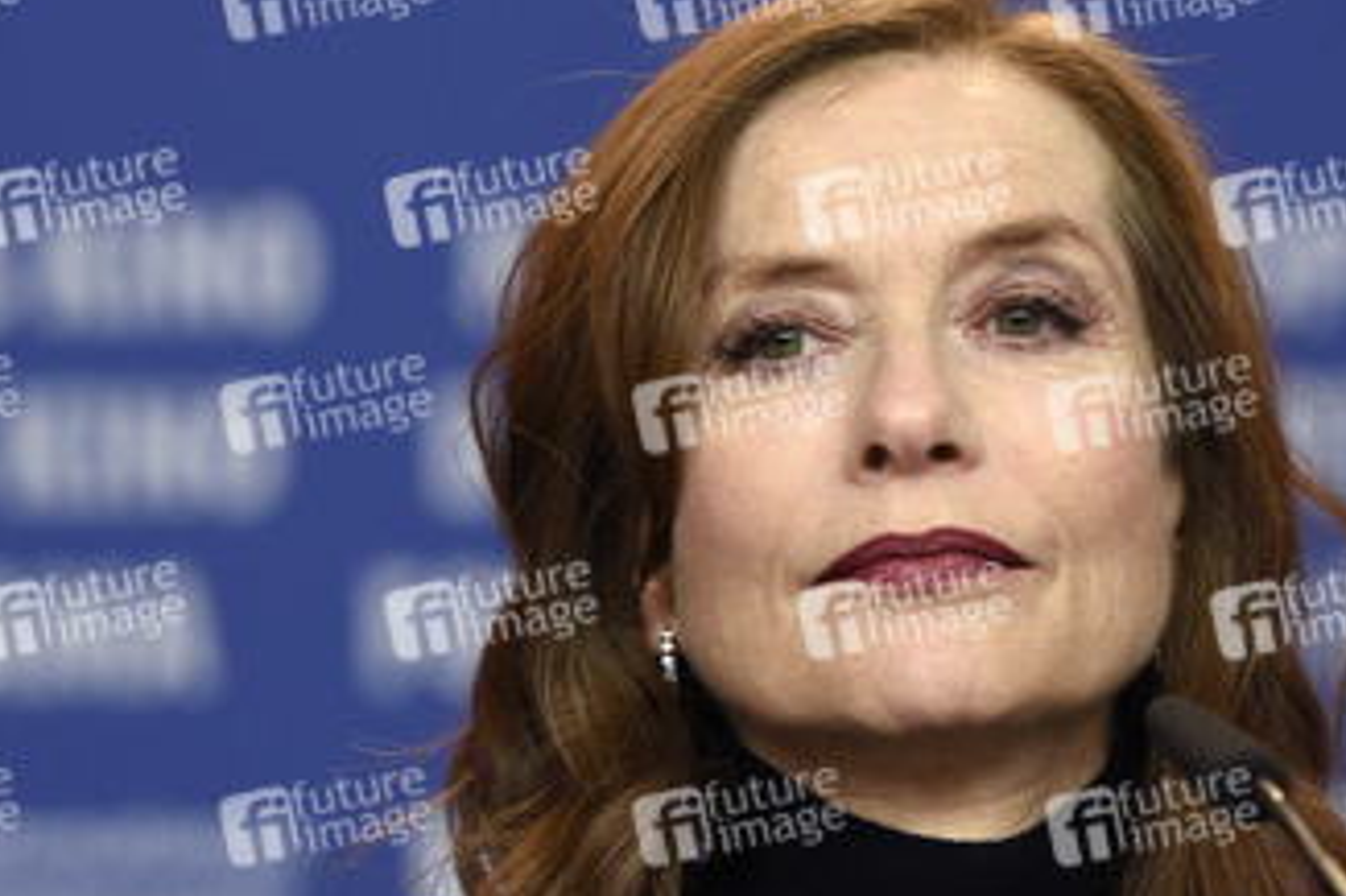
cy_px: 508
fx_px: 12806
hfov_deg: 6.0
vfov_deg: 4.0
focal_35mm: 343
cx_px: 795
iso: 640
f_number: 3.2
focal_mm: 165
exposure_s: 1/400
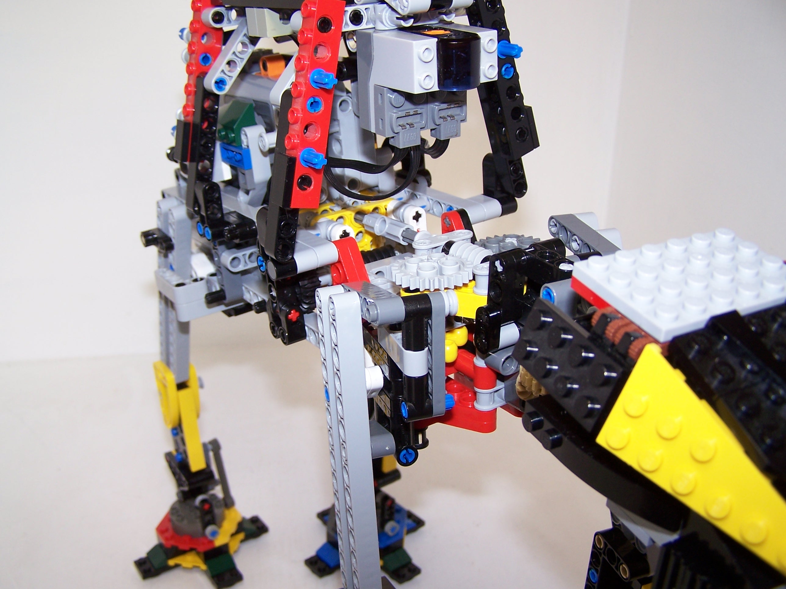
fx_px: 863
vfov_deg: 37.7
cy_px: 294
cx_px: 393
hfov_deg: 49.0
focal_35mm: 38
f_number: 2.8
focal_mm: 6.3
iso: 80
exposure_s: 1/60
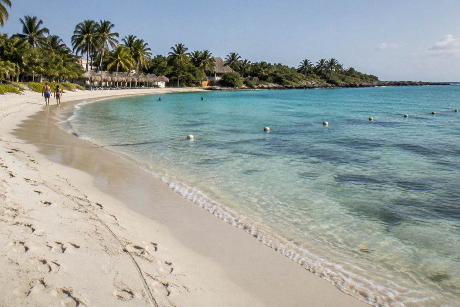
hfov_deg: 41.1
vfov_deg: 28.1
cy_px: 154
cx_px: 230
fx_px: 613
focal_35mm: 48
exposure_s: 1/1600
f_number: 5.6
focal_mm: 48
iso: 320
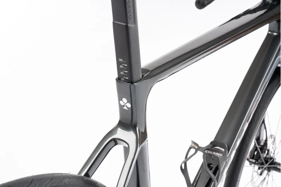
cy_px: 94
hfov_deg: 28.8
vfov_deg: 19.4
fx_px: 546
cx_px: 140
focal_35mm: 70
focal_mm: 70
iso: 100
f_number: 16
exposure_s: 1/160
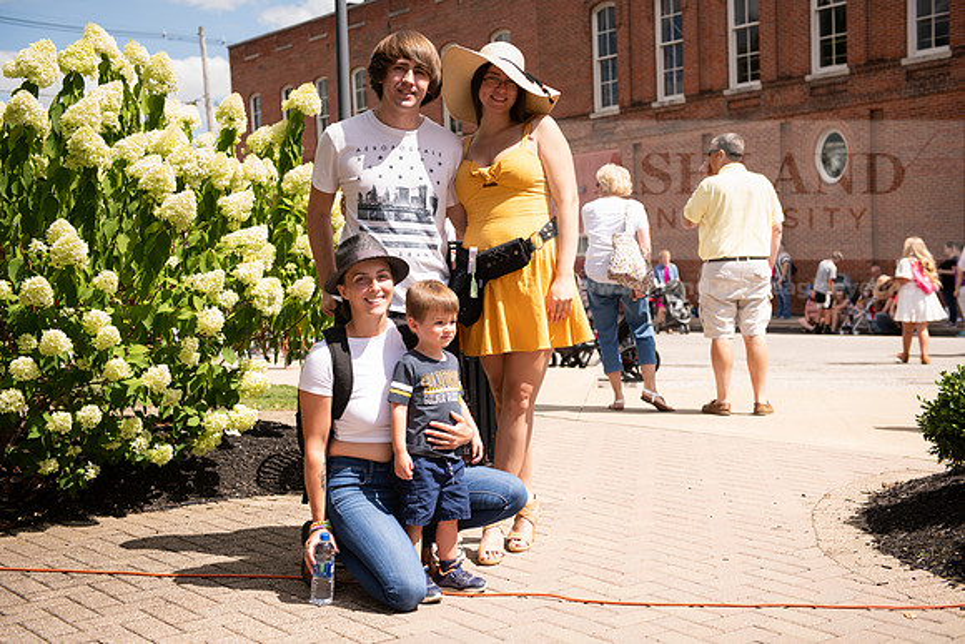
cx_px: 482
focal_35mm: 48
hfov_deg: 41.1
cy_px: 322
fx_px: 1287
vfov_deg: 28.1
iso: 125
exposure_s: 1/640
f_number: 4
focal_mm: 48
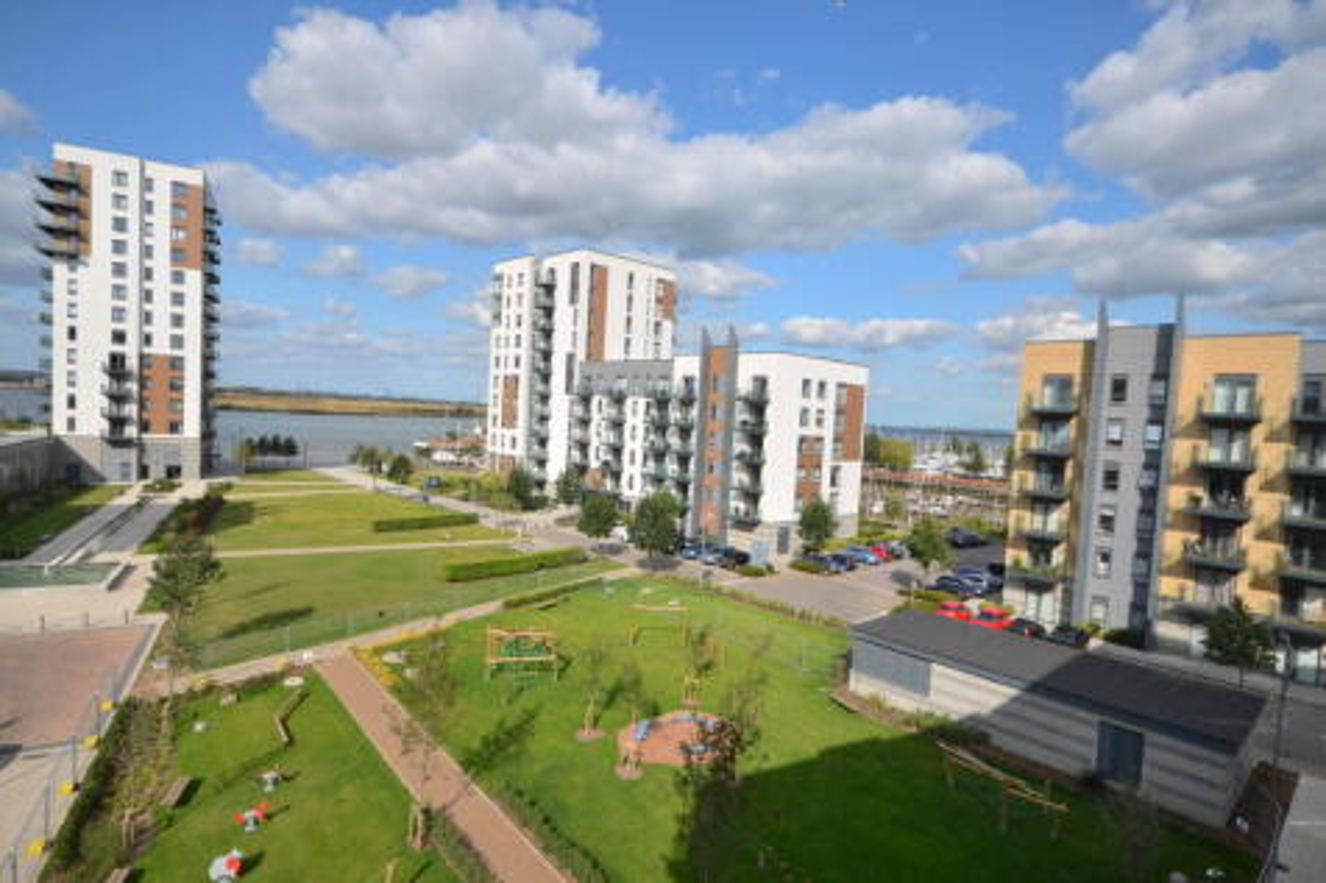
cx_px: 663
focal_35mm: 20
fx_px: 718
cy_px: 442
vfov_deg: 63.2
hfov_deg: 85.4
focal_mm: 13
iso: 100
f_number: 9
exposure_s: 1/320
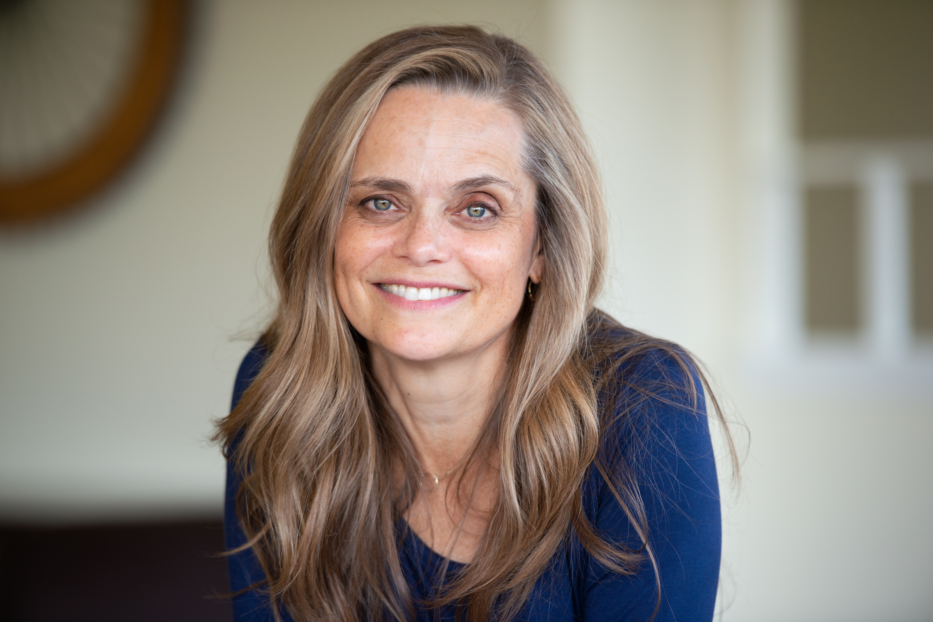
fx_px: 4537
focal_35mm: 175
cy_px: 311
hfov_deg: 11.7
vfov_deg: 7.9
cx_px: 466
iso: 400
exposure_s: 1/500
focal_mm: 175
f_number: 2.8
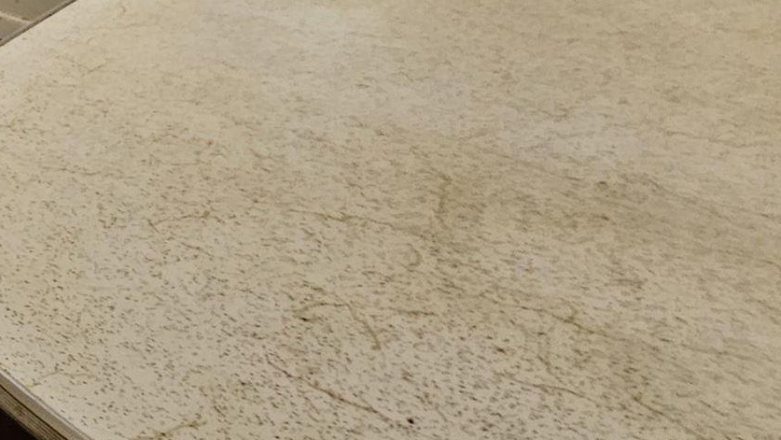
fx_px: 1077
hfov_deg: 24.7
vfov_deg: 20.0
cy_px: -215
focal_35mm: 52
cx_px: -517
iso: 160
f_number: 2.2
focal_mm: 2.2
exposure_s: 1/60
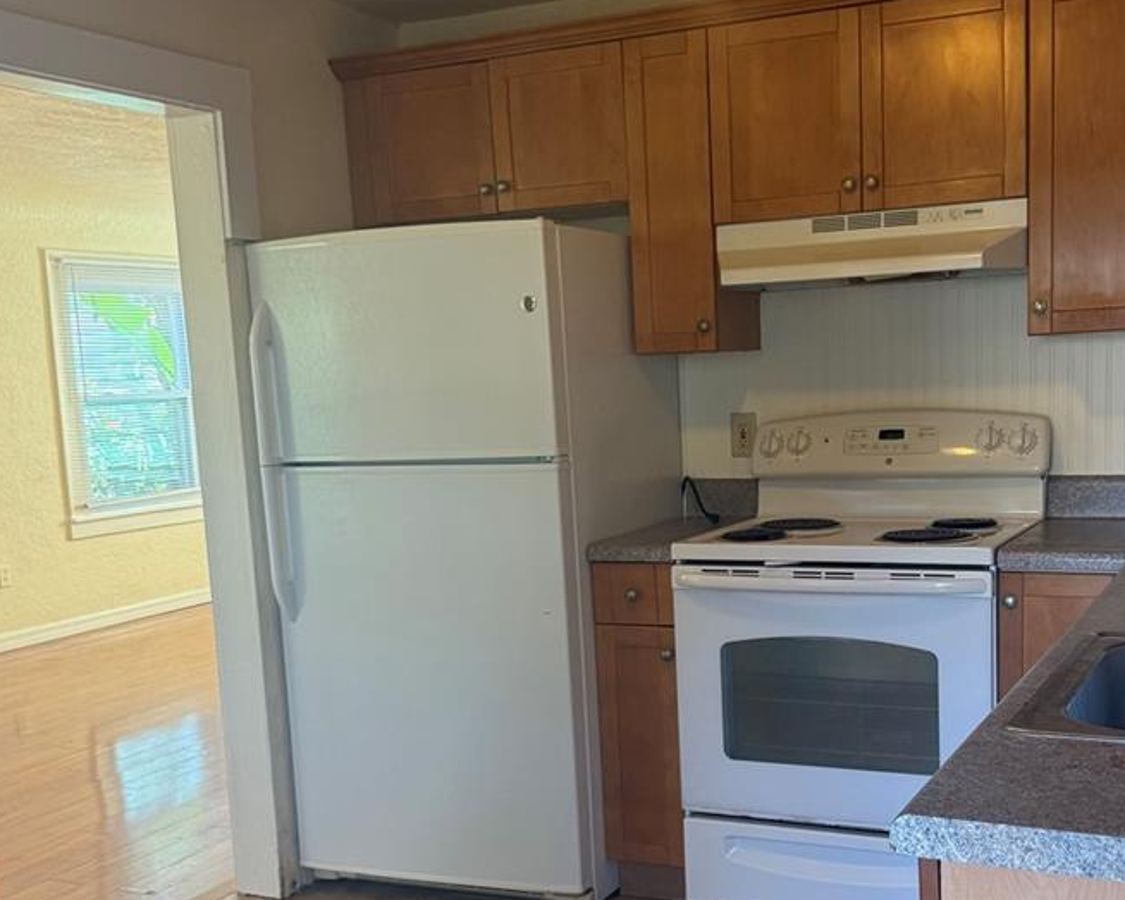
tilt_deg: -8.5
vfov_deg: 34.6
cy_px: 594
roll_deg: +1.7
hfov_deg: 42.7
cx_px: 681
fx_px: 1431
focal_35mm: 43
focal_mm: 6.76
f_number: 1.78
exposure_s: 1/120
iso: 320
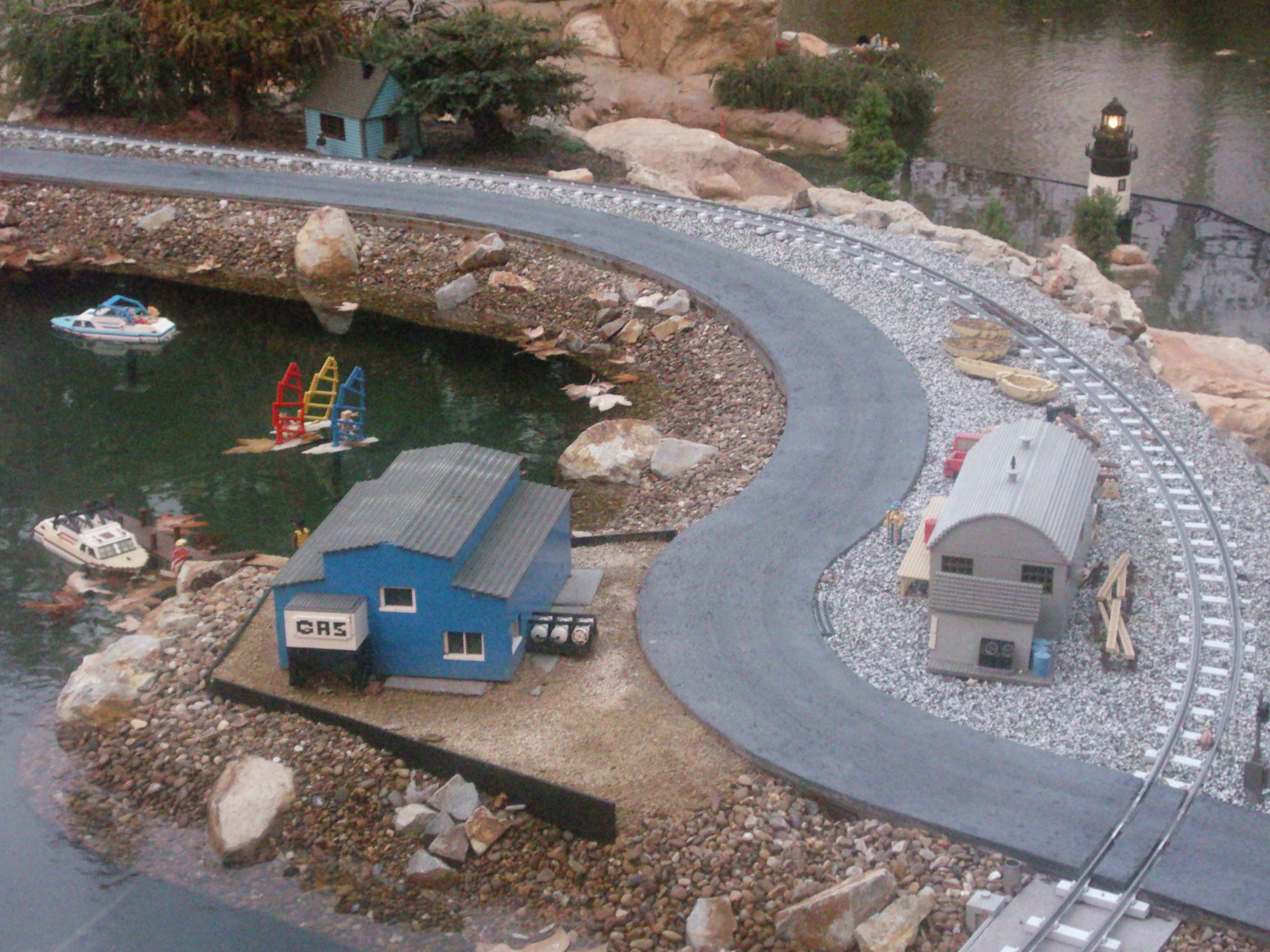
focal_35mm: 67
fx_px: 2458
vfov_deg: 21.9
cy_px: 476
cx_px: 635
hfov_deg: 29.0
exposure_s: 1/60
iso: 1100
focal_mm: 11.2
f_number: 4.2
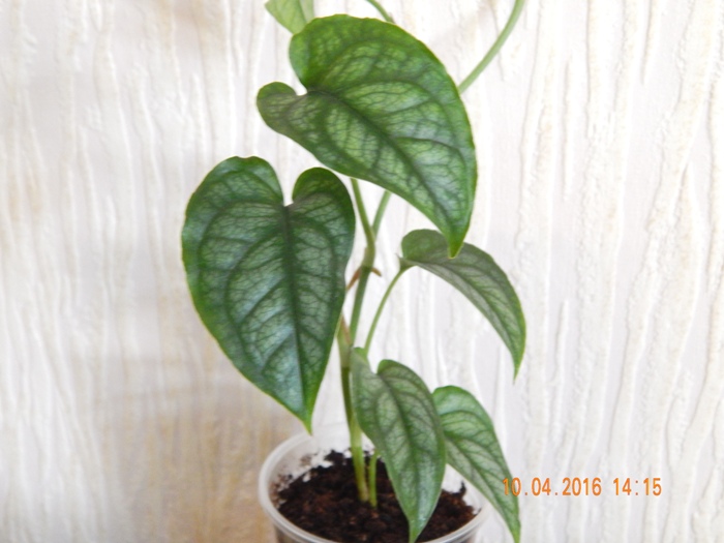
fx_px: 795
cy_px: 272
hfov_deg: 49.0
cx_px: 362
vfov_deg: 37.7
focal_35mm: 38
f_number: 3.4
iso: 400
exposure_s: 1/15
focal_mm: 6.8
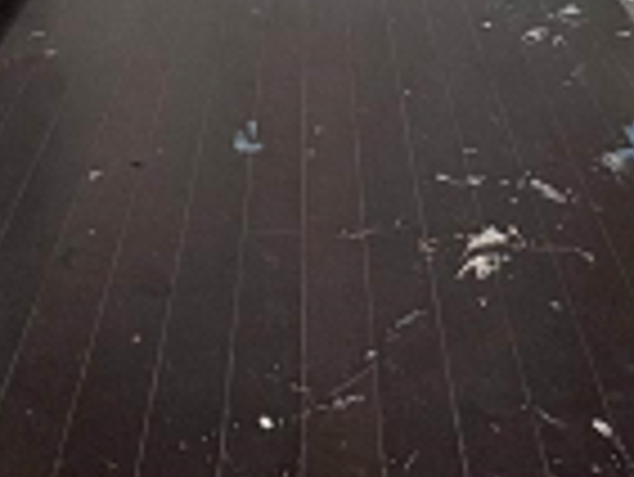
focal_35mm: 66
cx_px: 241
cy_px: -342
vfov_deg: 18.3
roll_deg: +0.9
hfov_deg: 29.3
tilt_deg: -4.1
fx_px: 1210
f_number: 2.2
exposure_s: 1/110
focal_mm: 2.22
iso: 100
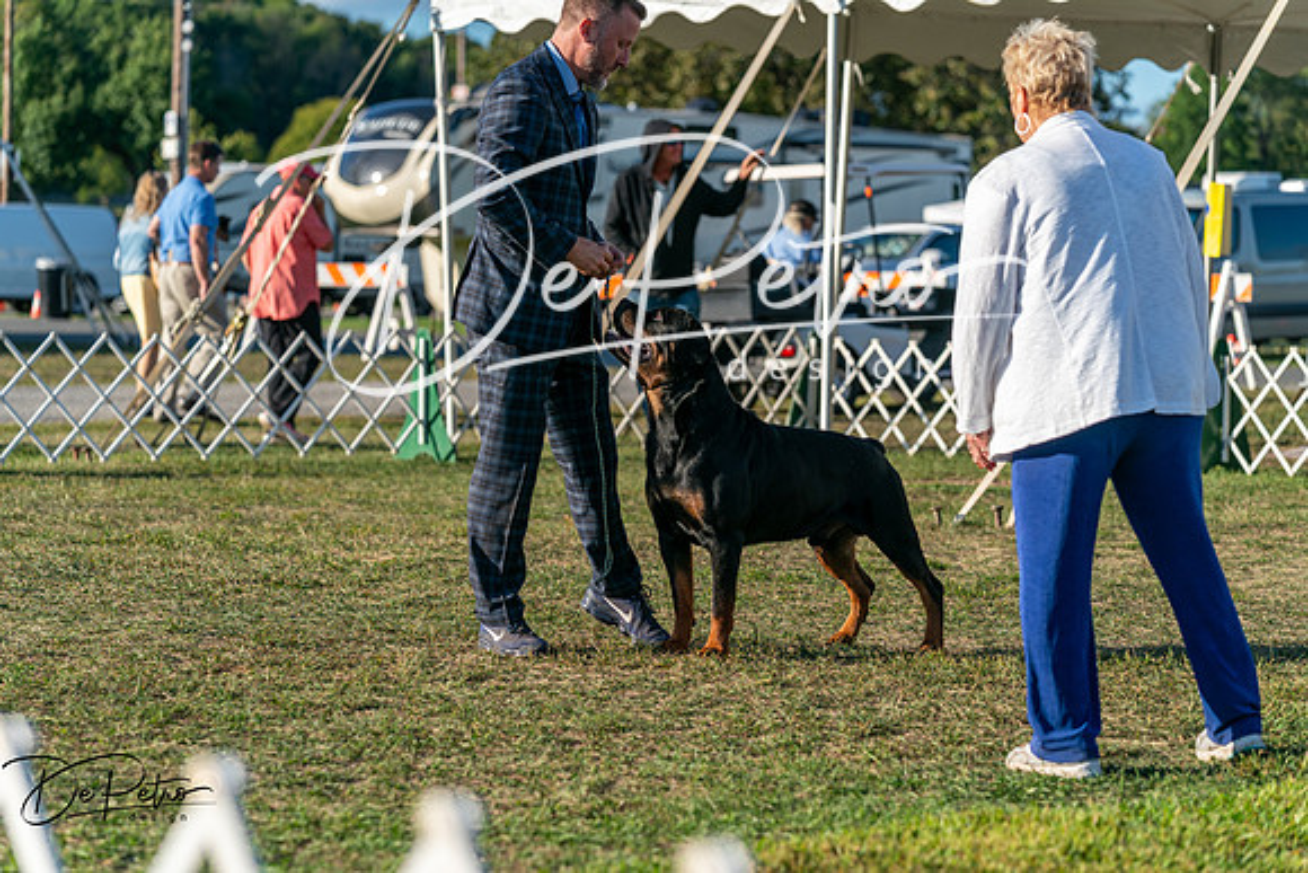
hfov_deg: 17.2
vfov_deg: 11.5
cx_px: 654
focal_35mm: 119
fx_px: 4324
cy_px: 436
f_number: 4.5
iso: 200
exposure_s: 1/1250
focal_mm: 119
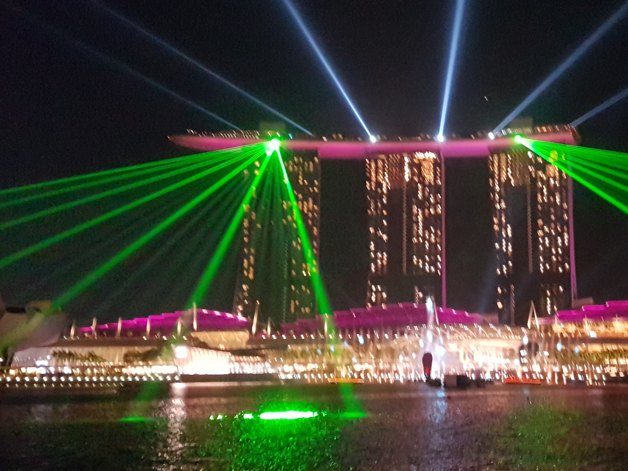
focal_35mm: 47
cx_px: 446
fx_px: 853
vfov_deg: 30.9
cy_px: 228
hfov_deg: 39.7
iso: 800
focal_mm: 4.2
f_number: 1.7
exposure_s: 1/19
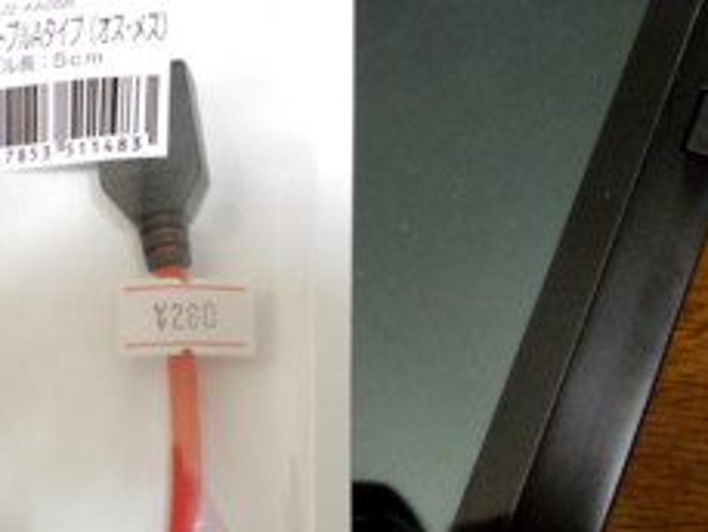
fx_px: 1248
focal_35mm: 61
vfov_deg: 24.0
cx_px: 198
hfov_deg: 31.2
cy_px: 275
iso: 3200
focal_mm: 6.7
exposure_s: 1/20
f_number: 3.2
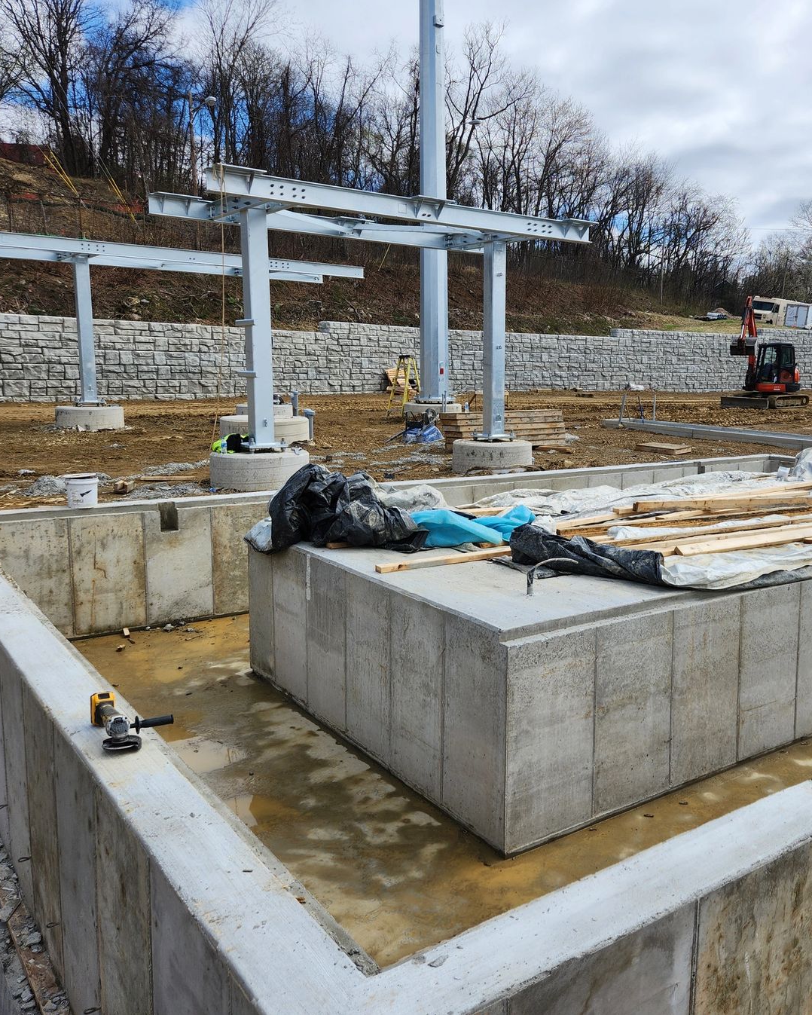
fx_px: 901
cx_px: 538
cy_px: 508
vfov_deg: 58.8
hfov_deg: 47.8
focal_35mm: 30
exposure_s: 1/1967
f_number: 1.8
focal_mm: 5.4
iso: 20
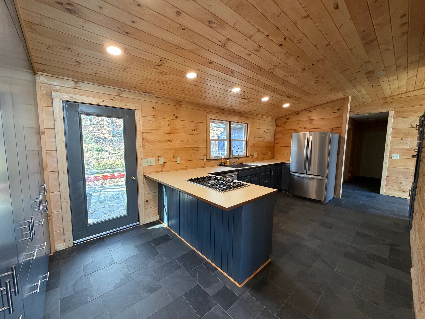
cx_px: 212
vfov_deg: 85.7
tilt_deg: -5.0
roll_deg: -0.4
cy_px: 160
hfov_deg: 102.1
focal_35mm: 14
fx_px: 172
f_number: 2.2
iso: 200
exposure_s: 1/60
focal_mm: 2.22
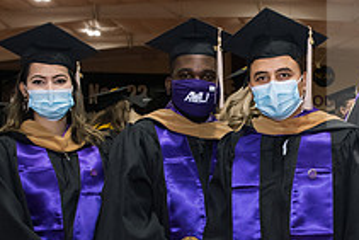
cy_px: 191
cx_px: 276
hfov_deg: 25.9
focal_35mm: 77
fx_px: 768
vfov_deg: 17.6
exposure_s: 1/160
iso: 2500
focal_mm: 28
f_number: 5.6
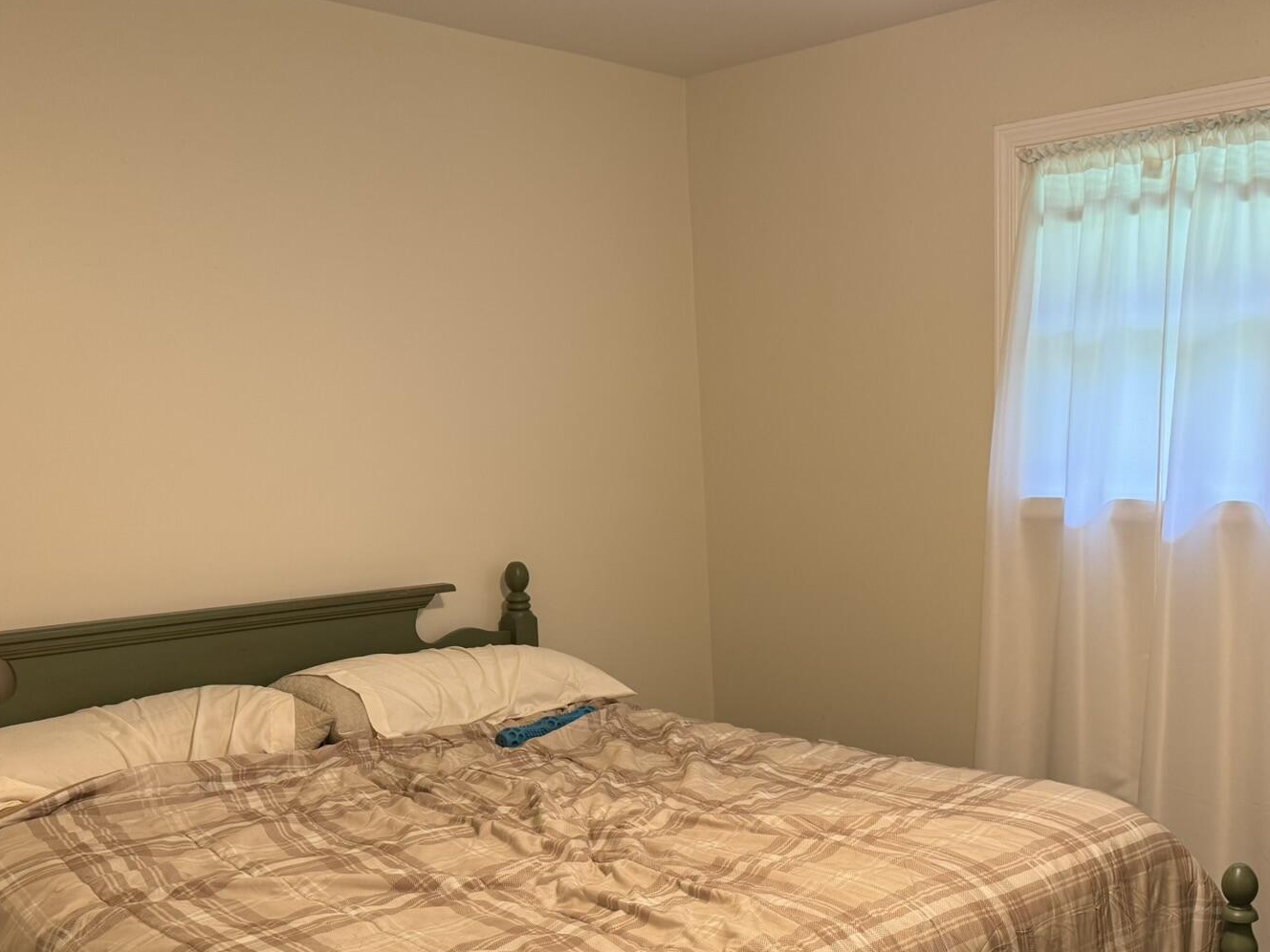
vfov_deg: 38.0
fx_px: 1357
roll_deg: +1.2
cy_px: 669
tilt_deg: -9.3
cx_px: 909
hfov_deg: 48.7
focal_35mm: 37
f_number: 1.78
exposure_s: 1/60
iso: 125
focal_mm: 6.76
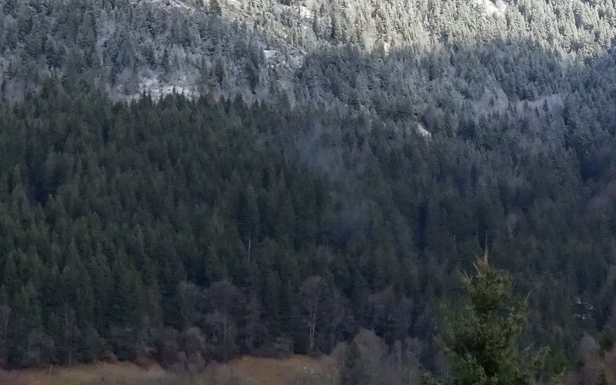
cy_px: -38
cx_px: 583
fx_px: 2132
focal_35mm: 127
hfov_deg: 16.2
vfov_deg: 10.2
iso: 80
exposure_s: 1/250
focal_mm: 6.56
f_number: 4
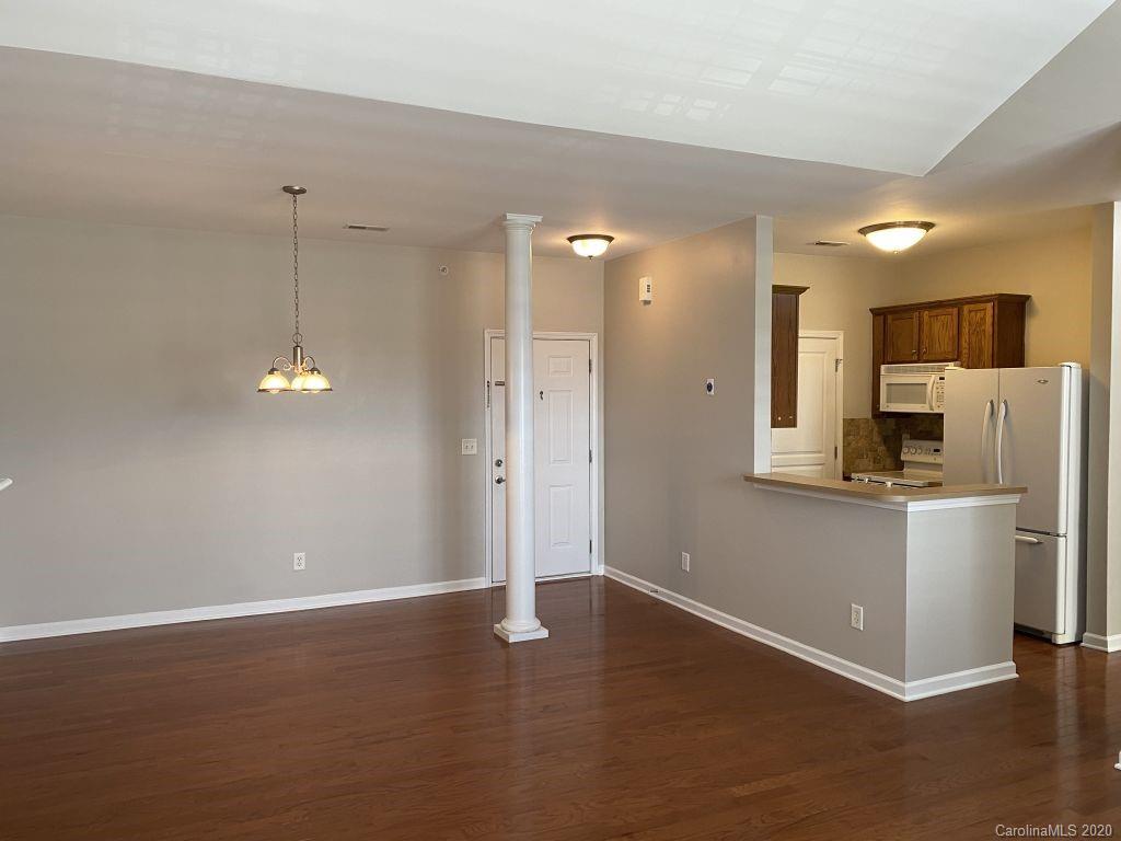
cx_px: 560
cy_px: 420
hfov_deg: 67.3
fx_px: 842
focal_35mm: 26
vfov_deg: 53.1
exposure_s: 1/60
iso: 80
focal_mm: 4.25
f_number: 1.8
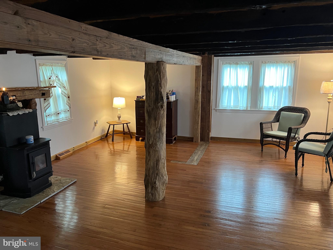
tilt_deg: -11.3
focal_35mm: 26
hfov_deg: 67.3
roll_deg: +0.7
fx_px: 250
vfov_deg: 53.1
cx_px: 166
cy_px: 125
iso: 320
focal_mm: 5.7
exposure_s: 1/60
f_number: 1.5
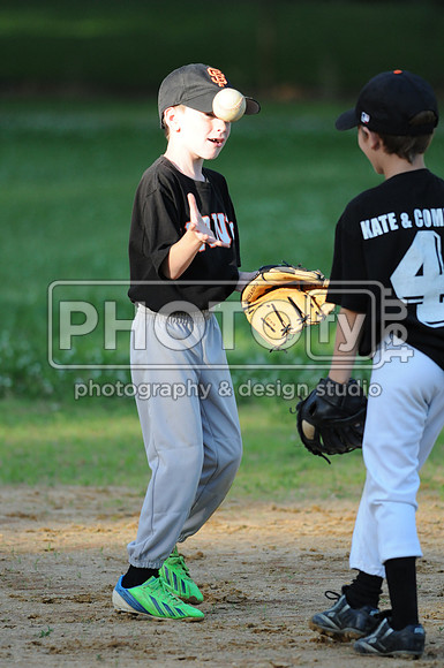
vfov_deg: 4.6
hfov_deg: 3.0
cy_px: 334
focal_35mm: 450
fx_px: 8349
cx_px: 222
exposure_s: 1/1250
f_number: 4
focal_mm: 300
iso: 800
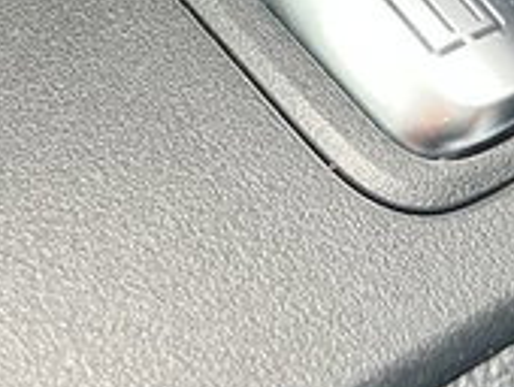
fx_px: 1725
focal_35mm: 116
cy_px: -12
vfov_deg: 12.6
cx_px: 311
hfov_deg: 16.9
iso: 125
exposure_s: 1/70
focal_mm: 5.1
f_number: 1.6
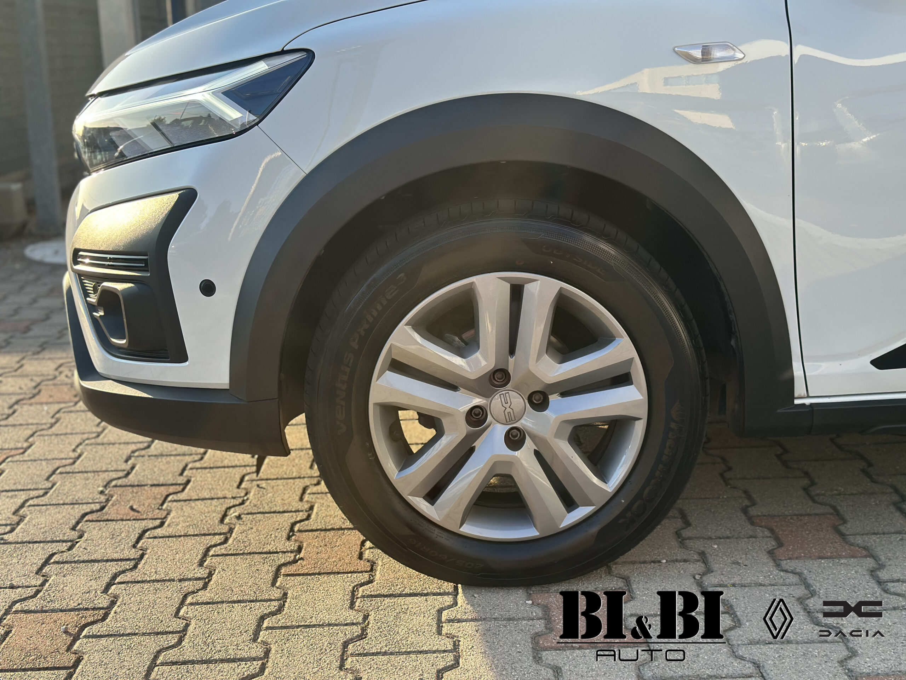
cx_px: 453
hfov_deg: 39.7
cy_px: 340
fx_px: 1256
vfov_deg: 30.3
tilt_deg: -12.3
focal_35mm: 48
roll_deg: +2.1
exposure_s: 1/1120
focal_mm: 6.86
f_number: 1.78
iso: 80
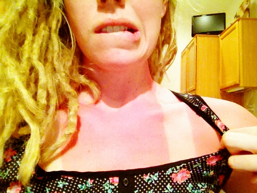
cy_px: 96
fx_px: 260
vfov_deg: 40.7
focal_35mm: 35
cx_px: 128
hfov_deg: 52.6
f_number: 2.4
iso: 640
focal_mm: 1.85
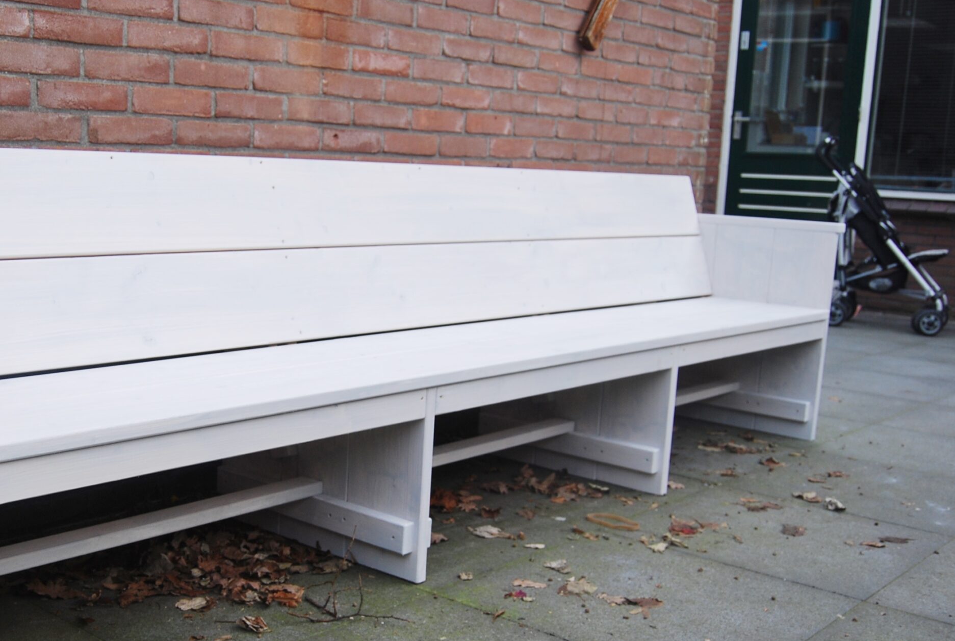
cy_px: 407
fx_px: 1090
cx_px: 310
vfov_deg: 32.6
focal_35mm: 41
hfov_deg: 46.5
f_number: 3.8
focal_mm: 20
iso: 200
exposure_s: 1/50
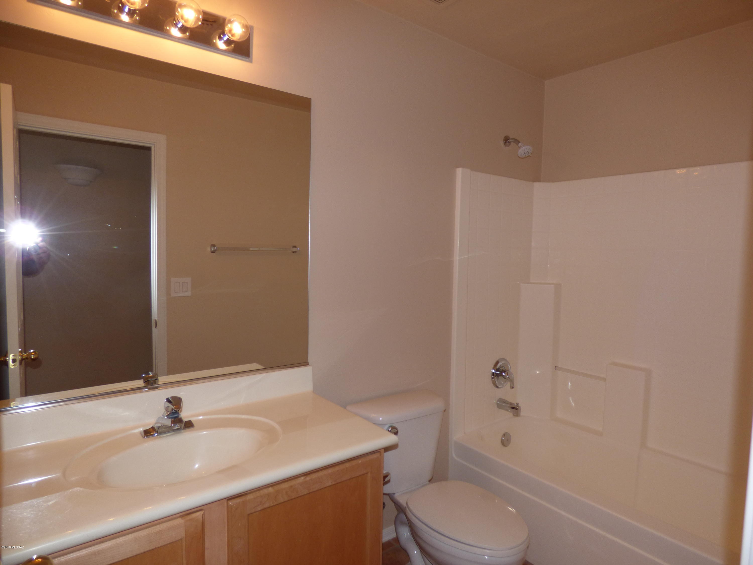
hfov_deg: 81.7
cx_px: 376
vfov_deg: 66.0
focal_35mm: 20
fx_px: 435
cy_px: 282
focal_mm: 3.58
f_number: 2.8
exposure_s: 1/60
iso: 100
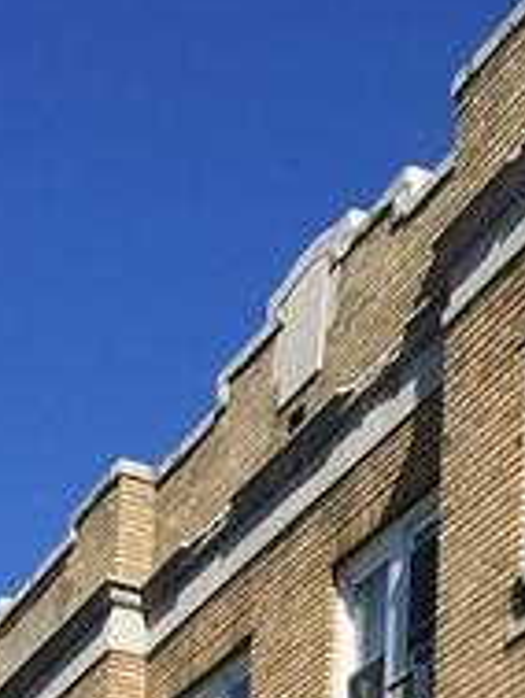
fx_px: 2383
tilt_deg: +11.4
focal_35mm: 118
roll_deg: -1.1
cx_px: 566
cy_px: 1222
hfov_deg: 12.4
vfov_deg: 14.8
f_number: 2.2
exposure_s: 1/2198
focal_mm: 4.15
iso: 32
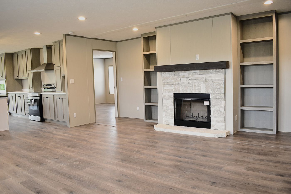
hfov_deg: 67.4
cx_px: 146
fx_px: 218
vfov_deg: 47.9
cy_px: 97
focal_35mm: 27
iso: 800
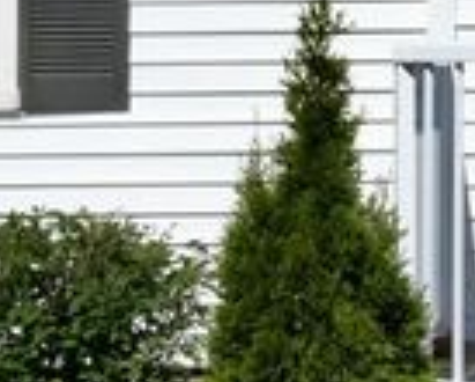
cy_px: -92
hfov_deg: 11.6
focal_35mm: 161
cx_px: 631
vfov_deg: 9.5
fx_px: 2267
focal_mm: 15
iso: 200
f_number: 14
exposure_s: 1/180
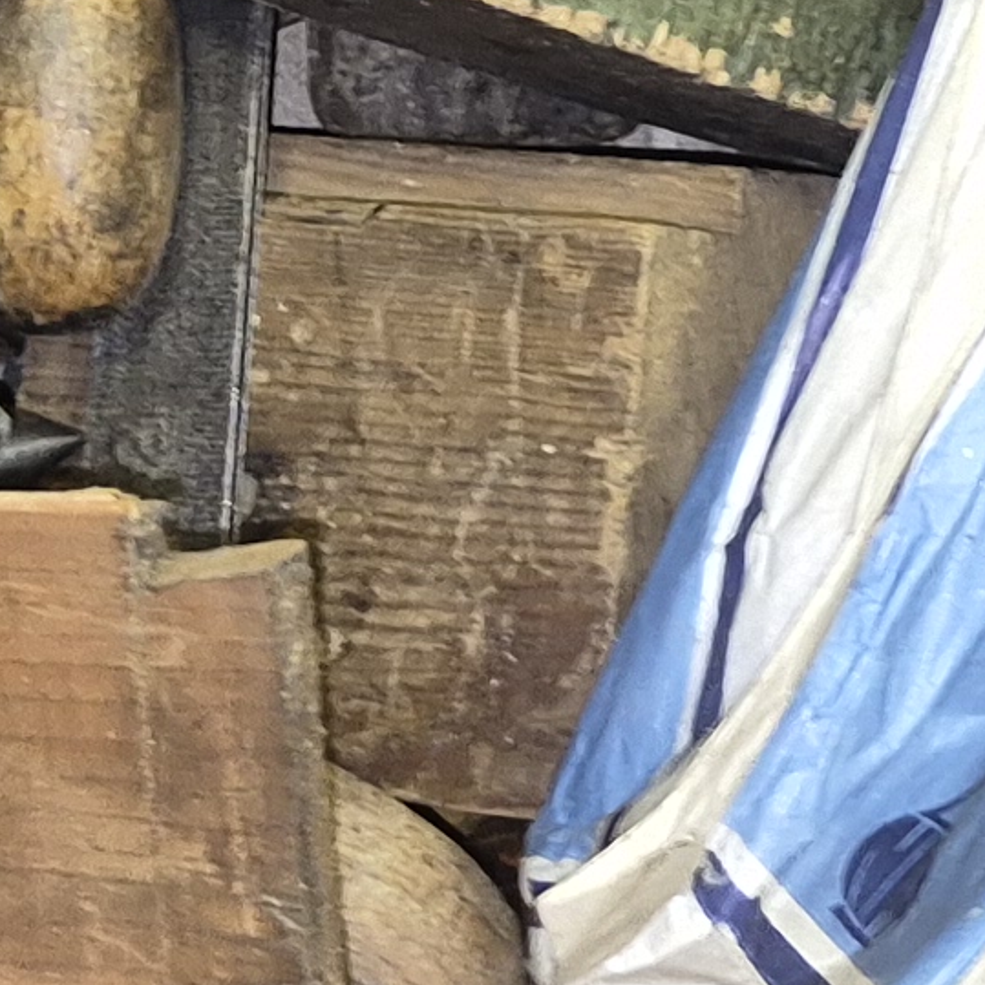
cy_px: -1084
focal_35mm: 151
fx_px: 4861
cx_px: 959
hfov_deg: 11.5
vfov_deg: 10.5
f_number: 1.8
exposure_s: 1/10
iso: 200
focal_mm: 5.4
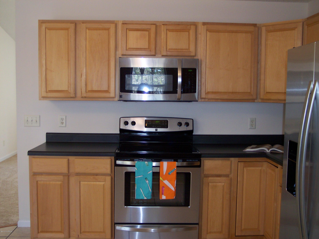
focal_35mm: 38
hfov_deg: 49.0
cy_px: 120
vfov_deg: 37.7
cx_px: 160
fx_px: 350
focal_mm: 8
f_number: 2.8
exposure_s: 1/30
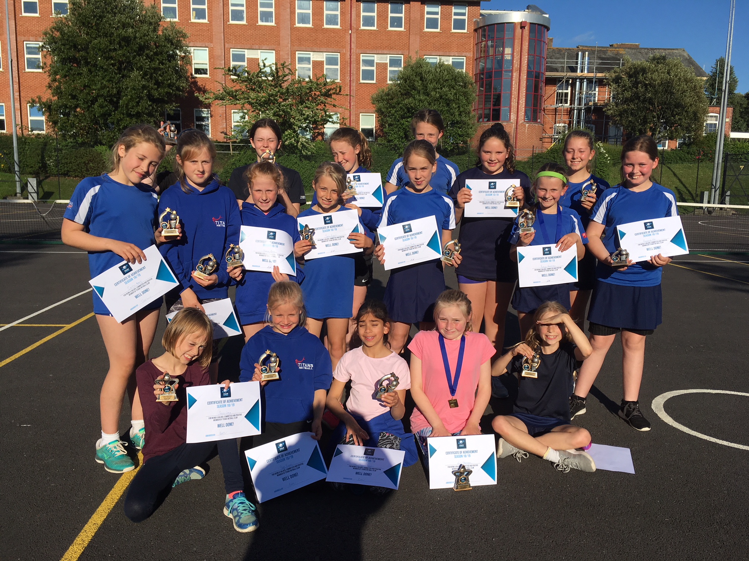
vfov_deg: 48.2
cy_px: 280
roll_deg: -1.1
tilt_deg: -8.7
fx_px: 627
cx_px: 374
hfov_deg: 61.7
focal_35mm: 29
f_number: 2.2
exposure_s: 1/2564
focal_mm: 4.15
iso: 25
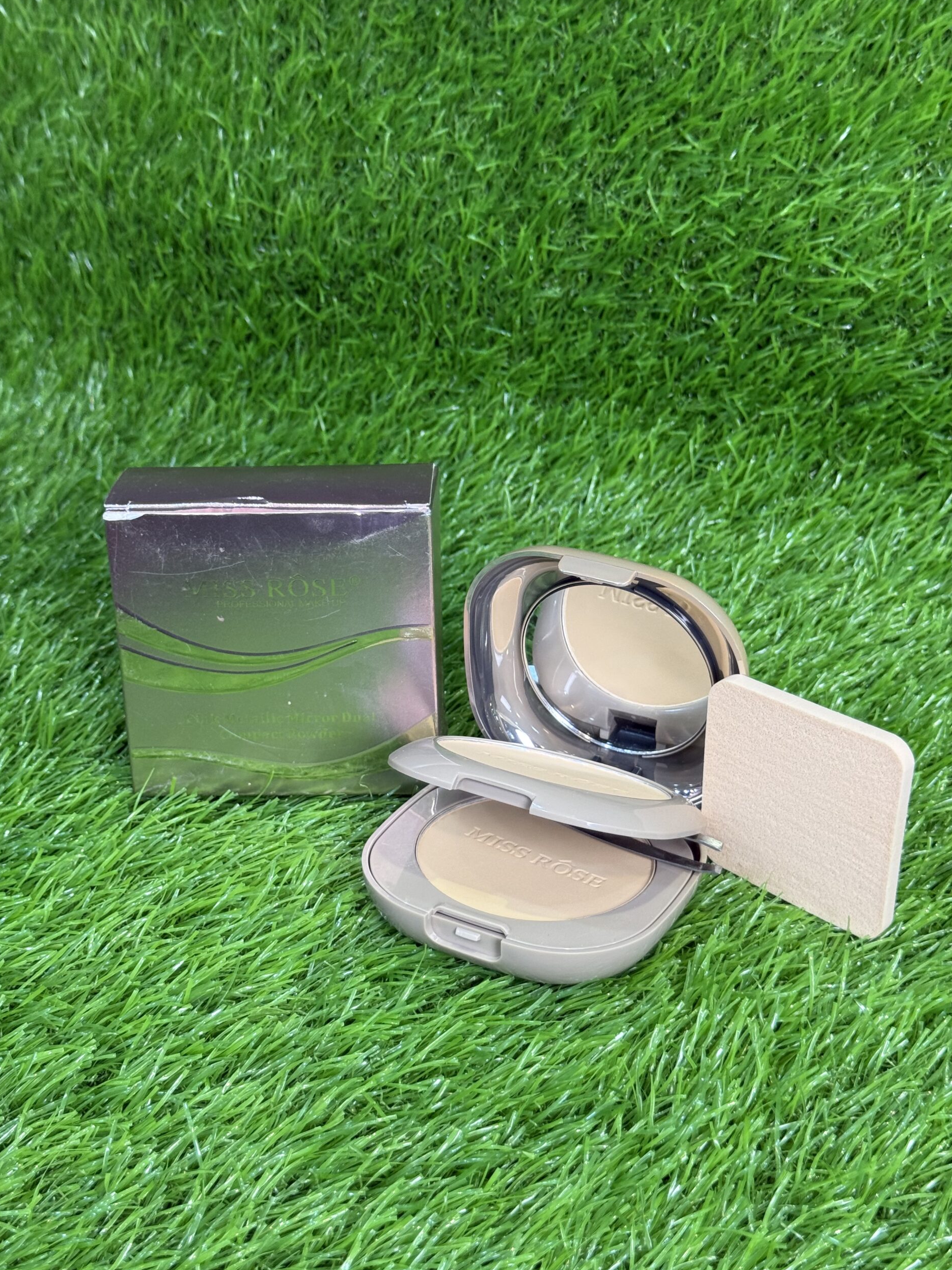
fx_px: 1797
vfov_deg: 38.9
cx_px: 467
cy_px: 636
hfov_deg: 29.7
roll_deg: +0.9
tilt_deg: -29.0
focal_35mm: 49
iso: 100
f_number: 1.78
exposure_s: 1/78
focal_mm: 6.76
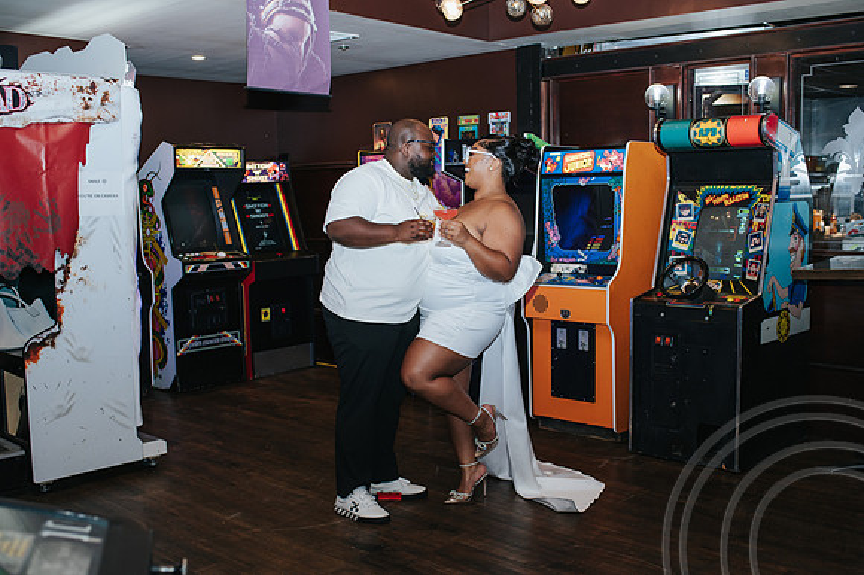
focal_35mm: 39
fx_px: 943
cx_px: 437
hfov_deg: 49.2
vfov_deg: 33.9
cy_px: 305
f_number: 3.2
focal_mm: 35
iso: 800
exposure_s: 1/200
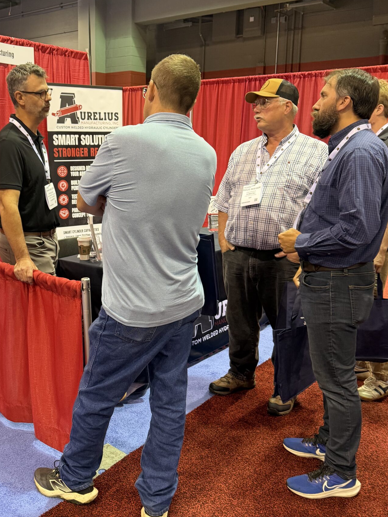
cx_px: 117
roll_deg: -0.4
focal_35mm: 36
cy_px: 254
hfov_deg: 39.0
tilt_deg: -9.8
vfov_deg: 51.4
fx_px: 538
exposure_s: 1/60
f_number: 1.78
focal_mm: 6.76
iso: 400
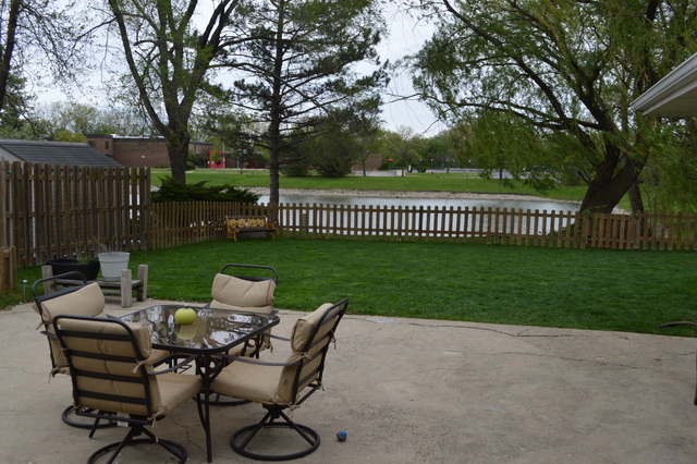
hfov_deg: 57.2
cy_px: 232
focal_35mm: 33
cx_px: 348
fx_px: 639
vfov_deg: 39.9
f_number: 6.3
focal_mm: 22
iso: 100
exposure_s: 1/160
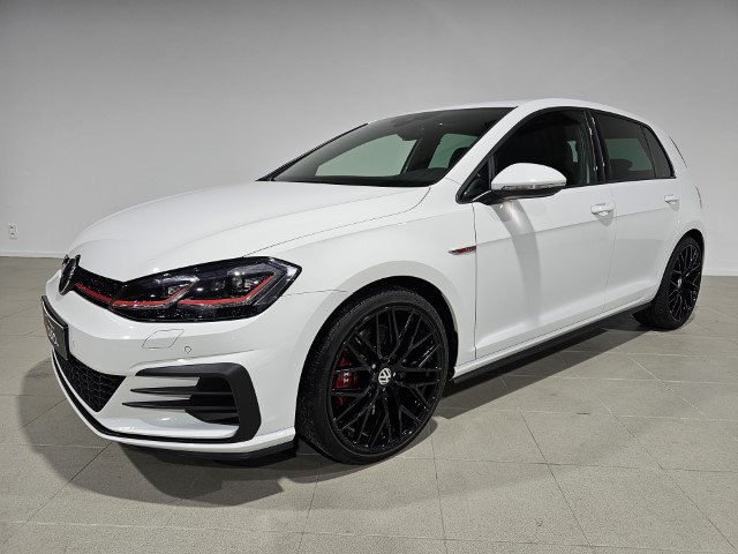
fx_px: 490
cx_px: 369
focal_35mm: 23
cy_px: 277
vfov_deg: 58.9
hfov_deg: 73.9
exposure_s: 1/180
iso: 100
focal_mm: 6.3
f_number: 1.7
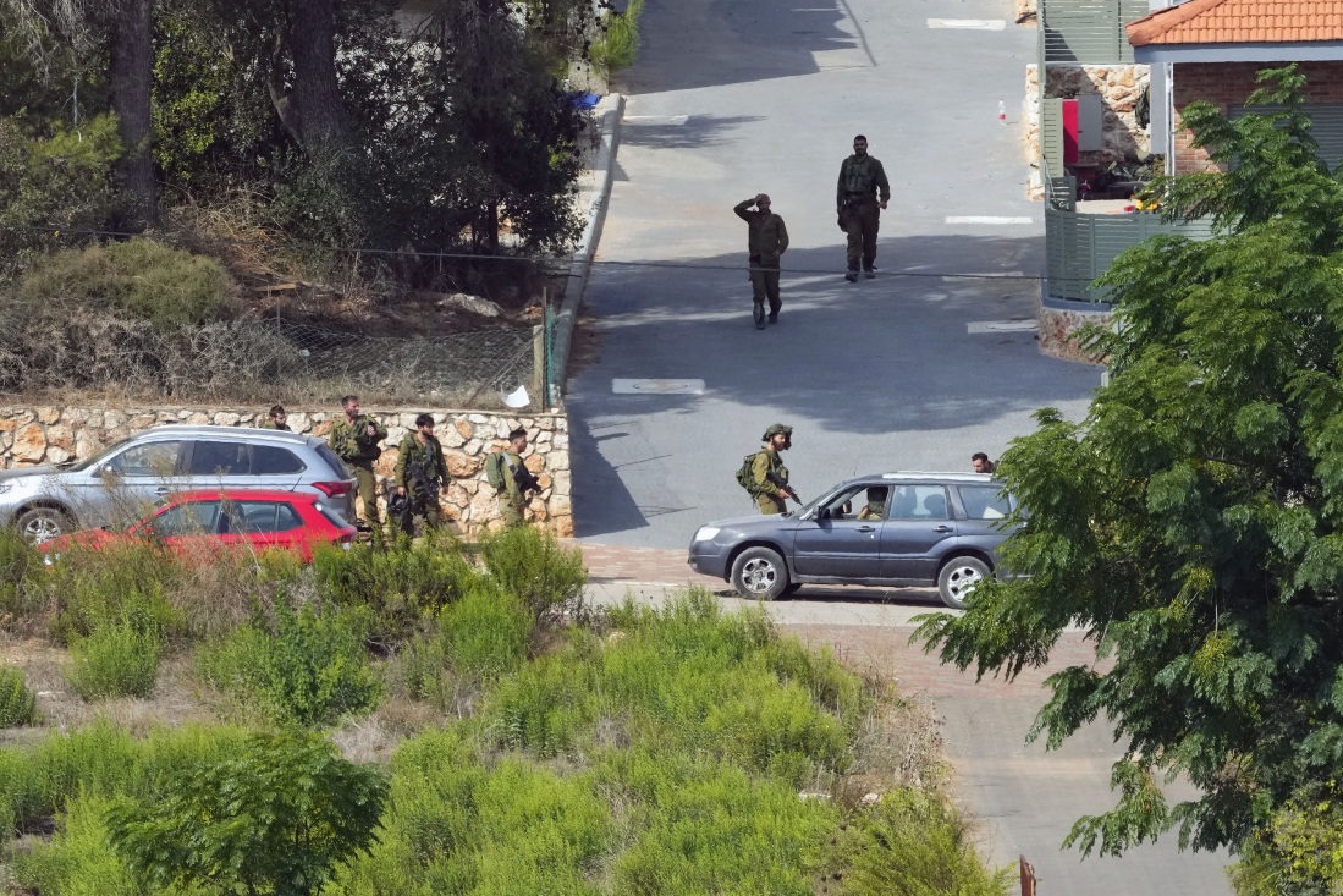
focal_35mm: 655
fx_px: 24437
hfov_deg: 3.1
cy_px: 434
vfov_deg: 2.1
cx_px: 626
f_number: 10
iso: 1000
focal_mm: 600
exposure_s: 1/1600
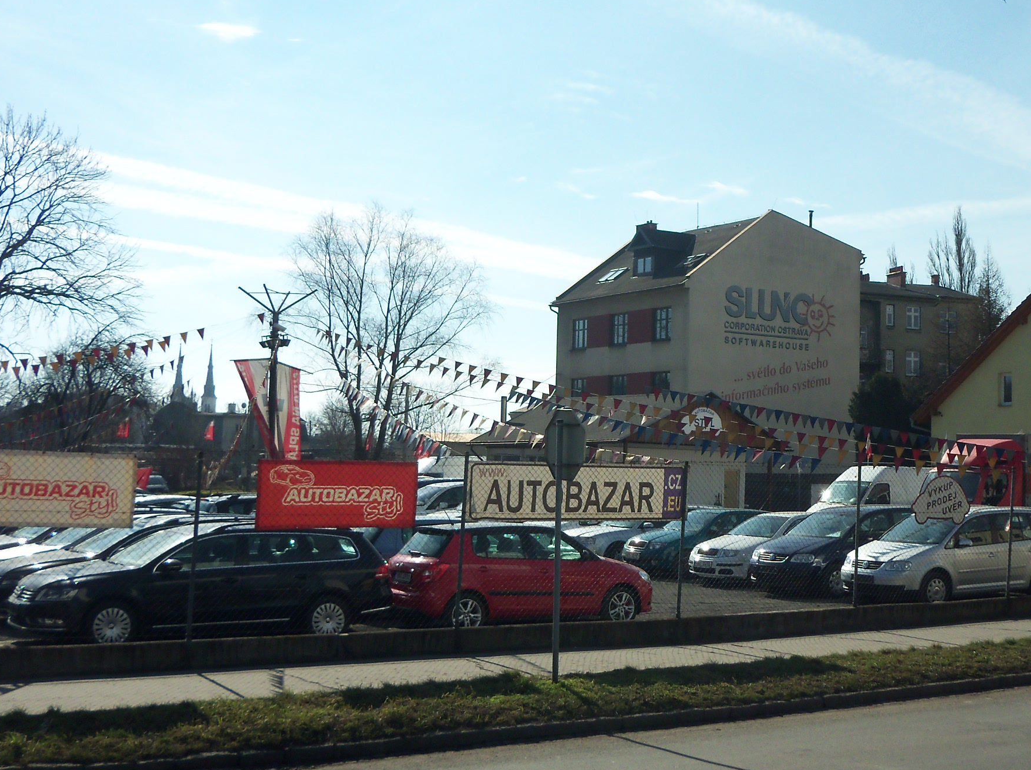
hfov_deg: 37.9
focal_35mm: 50
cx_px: 666
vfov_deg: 28.9
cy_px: 299
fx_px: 1487
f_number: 8.8
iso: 80
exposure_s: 1/200
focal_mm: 5.7
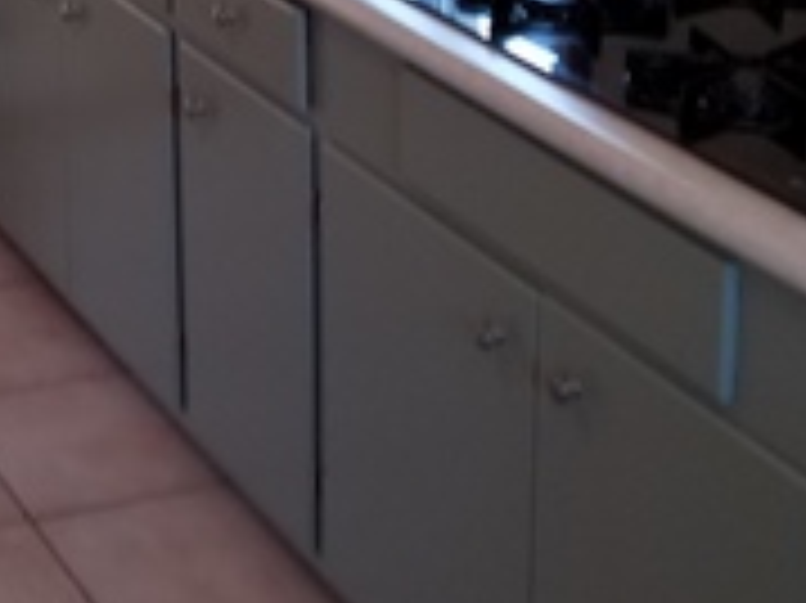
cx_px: -239
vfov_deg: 14.5
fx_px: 2164
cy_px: -387
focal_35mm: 93
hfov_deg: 19.5
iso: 50
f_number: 1.7
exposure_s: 1/60
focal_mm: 4.2
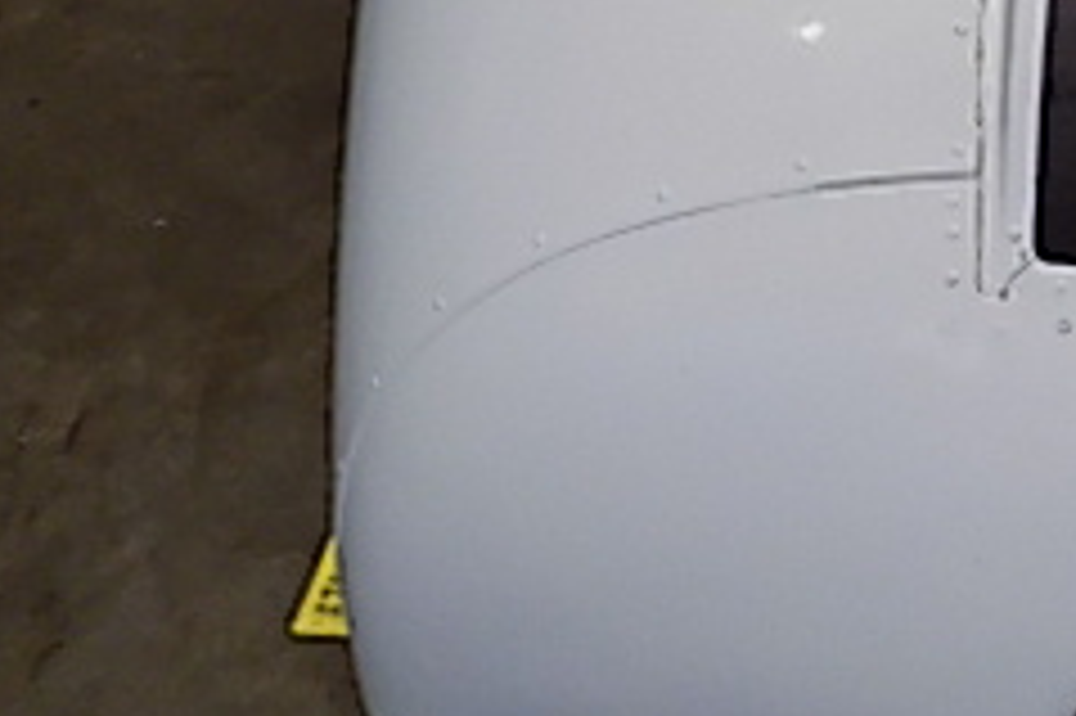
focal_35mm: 64
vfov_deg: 20.9
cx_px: 1094
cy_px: 131
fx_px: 1912
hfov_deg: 29.2
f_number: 3.1
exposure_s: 1/30
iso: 320
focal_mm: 4
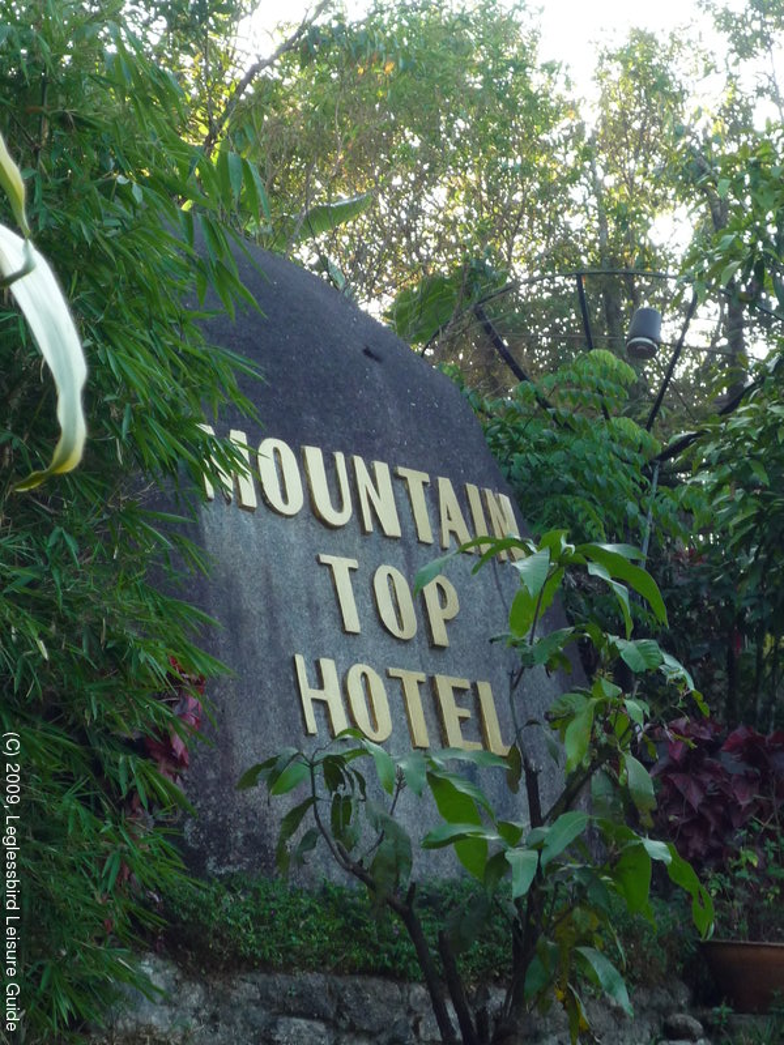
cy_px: 522
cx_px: 392
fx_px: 2778
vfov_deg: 21.3
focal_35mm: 92
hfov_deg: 16.1
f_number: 4.9
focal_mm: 11.3
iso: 160
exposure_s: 1/50
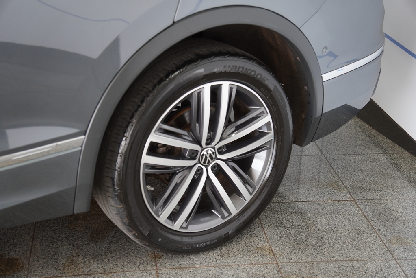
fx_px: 728
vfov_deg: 21.6
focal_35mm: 63
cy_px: 139
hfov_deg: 31.9
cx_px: 208
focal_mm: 42
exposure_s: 1/80
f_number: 2.8
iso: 200
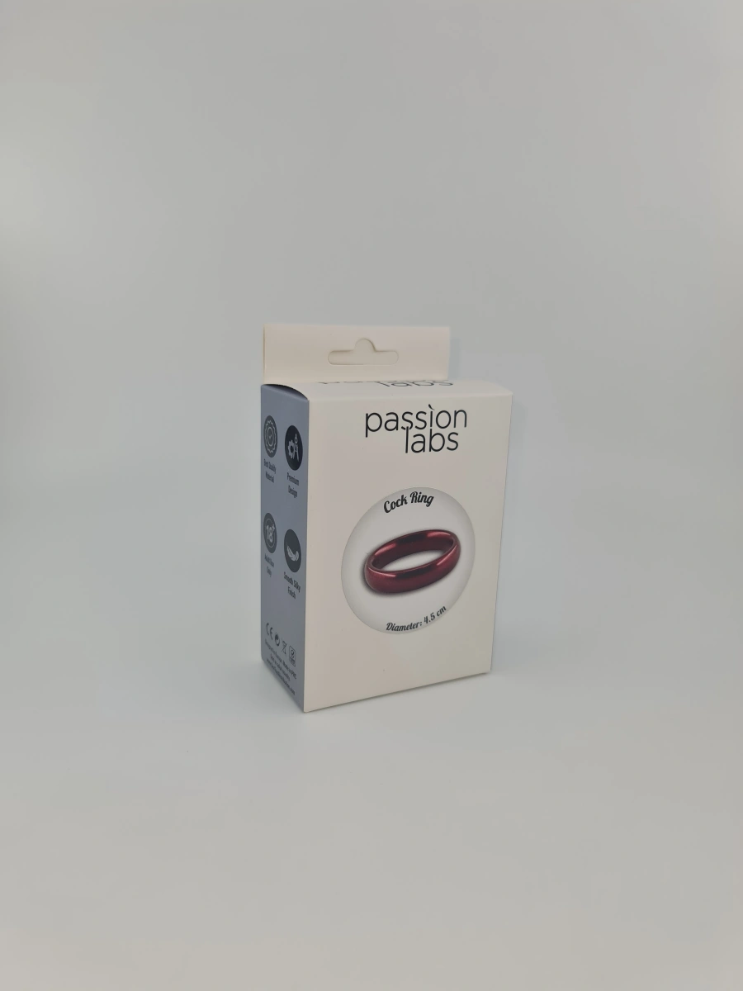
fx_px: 715
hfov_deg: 54.9
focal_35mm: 25
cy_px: 496
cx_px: 372
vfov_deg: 69.4
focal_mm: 7
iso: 50
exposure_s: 1/296
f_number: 1.8
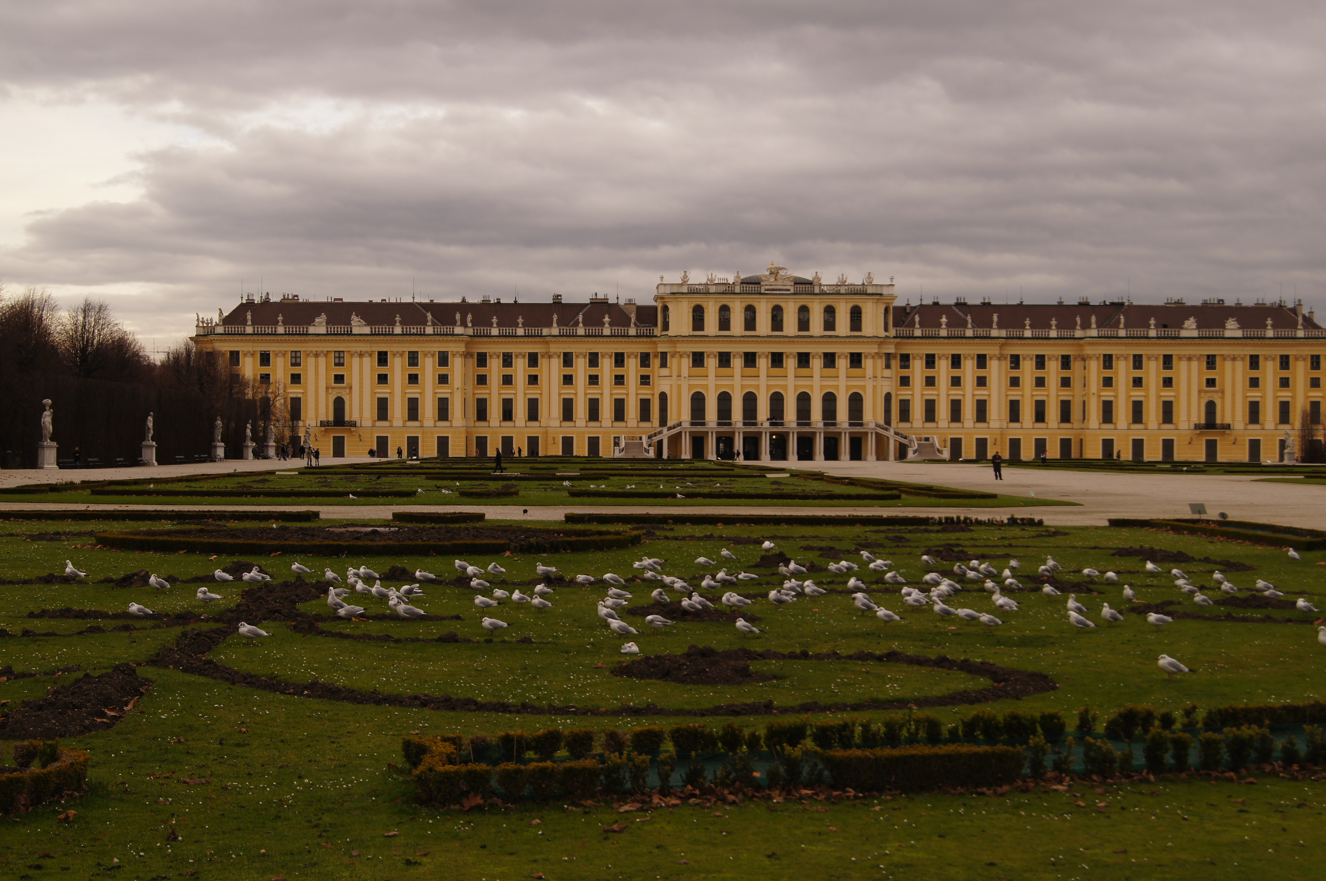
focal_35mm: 60
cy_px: 440
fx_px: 2208
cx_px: 663
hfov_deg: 33.4
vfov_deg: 22.6
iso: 100
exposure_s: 1/160
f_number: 6.3
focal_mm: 40
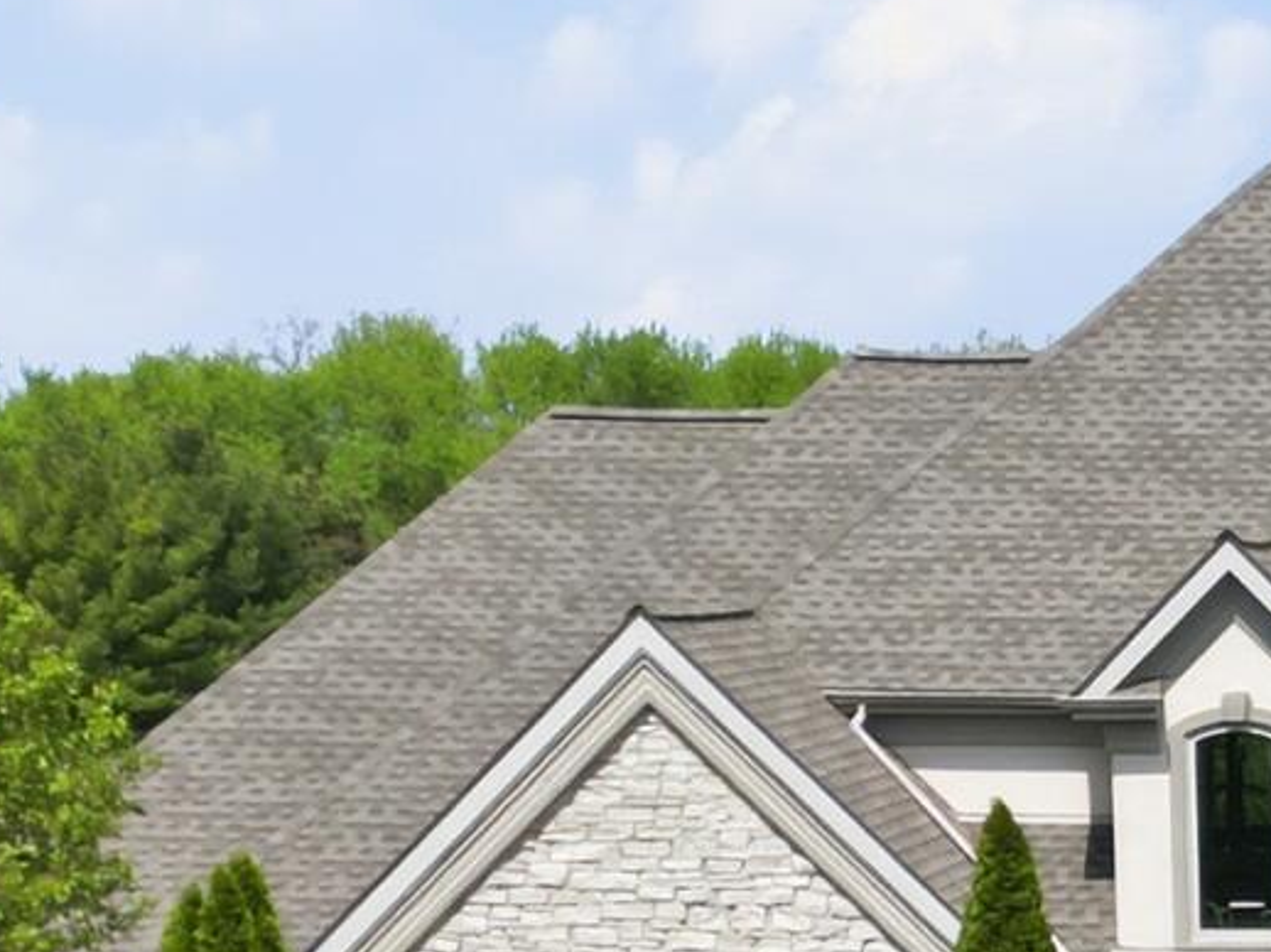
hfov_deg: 13.5
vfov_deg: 10.4
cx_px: 1840
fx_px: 5101
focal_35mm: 139
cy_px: 1269
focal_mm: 6.7
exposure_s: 1/4000
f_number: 1.7
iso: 100
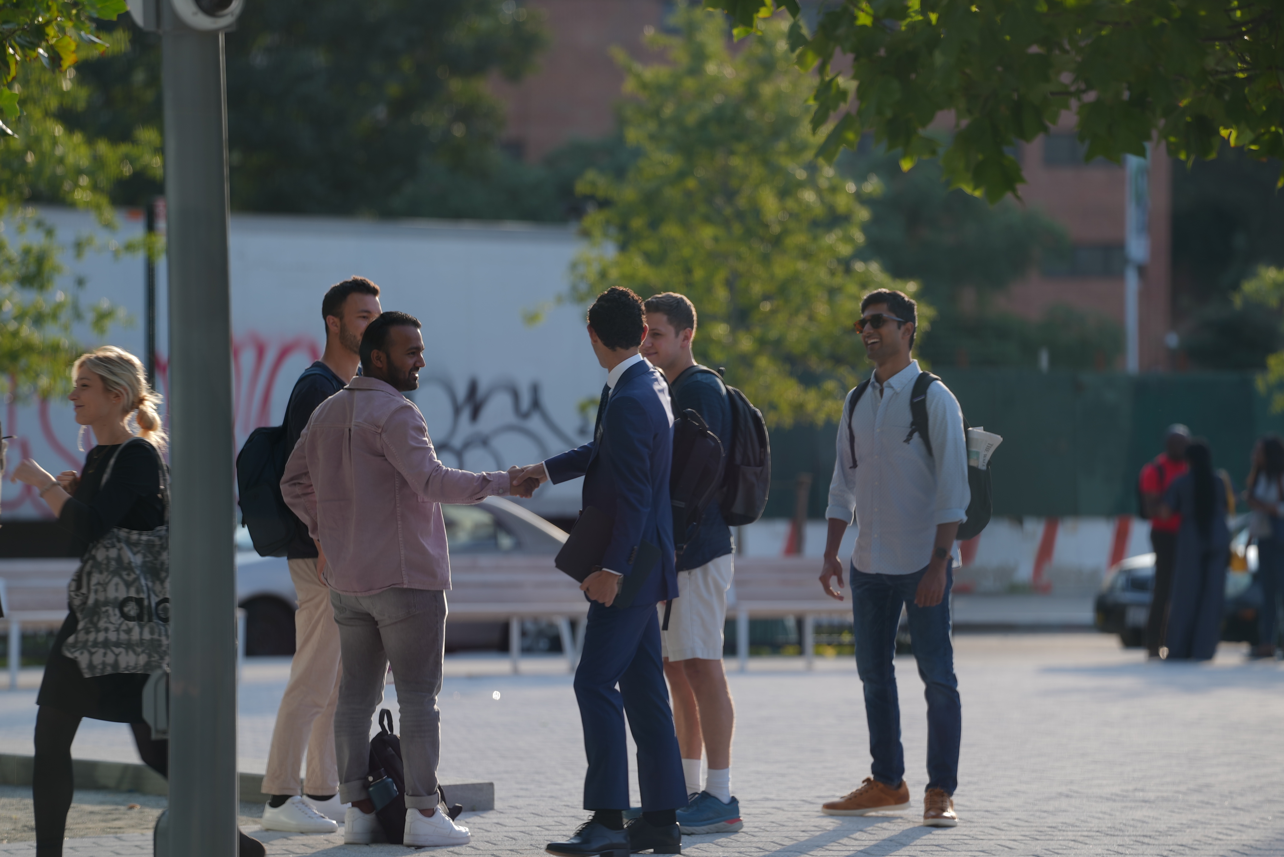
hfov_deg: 10.3
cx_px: 642
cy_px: 428
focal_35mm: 200
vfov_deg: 6.9
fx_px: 7137
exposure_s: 1/125
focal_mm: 200
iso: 40
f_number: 3.5
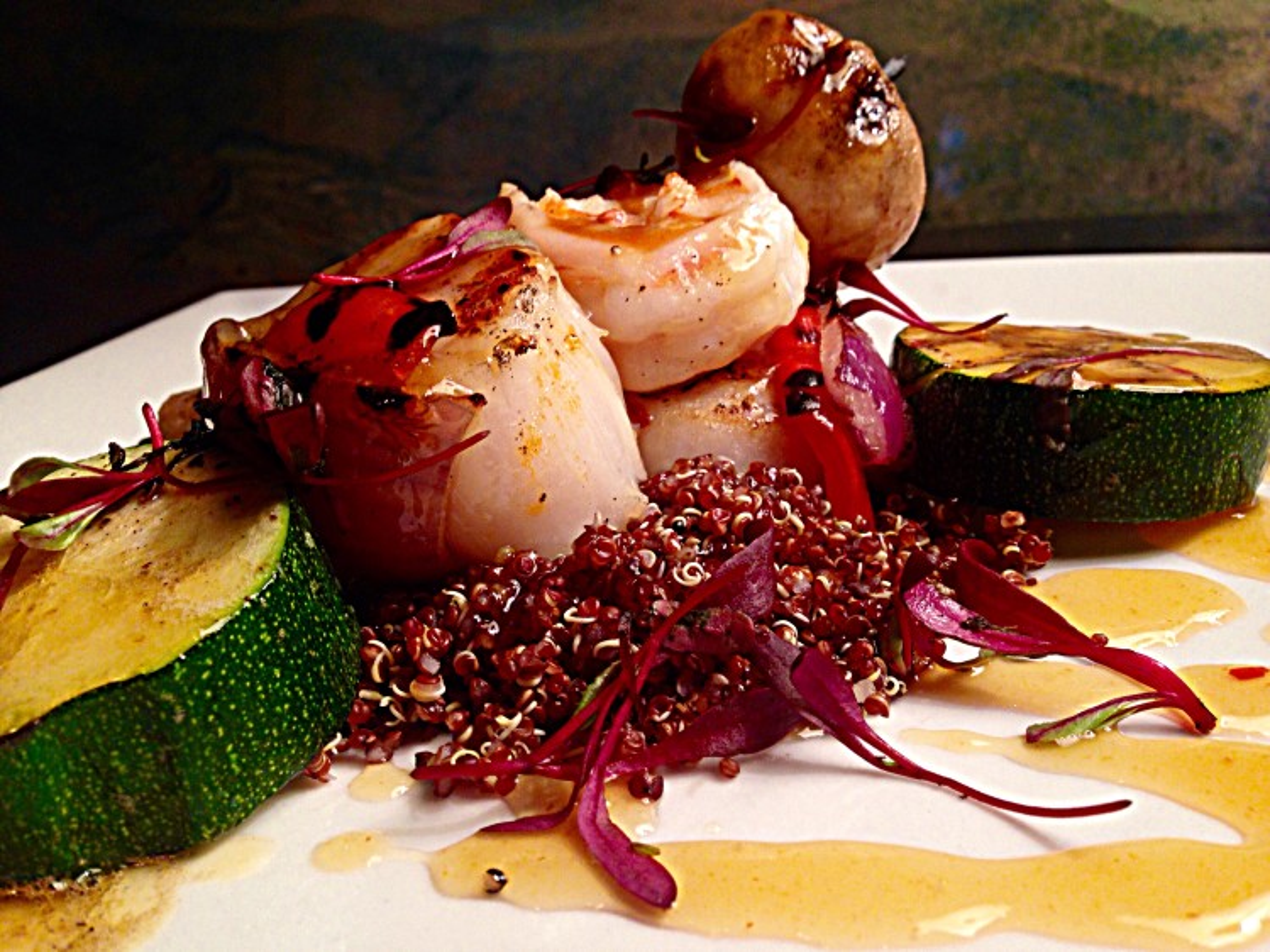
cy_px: 476
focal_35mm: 33
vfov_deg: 42.9
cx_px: 635
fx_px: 1210
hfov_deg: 55.4
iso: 80
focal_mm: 4.12
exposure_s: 1/20
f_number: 2.4
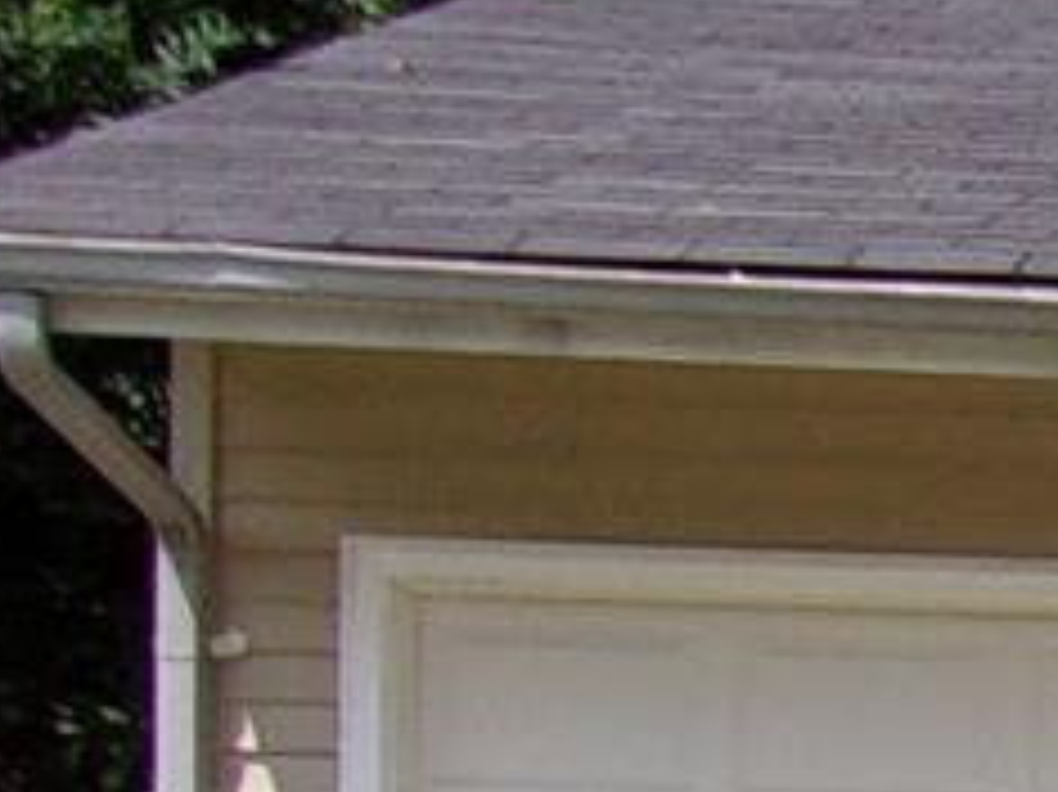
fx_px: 5621
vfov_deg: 7.8
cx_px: 3242
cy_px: 1346
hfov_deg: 8.7
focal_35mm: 184
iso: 80
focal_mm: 4.9
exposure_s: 1/100
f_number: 10.4
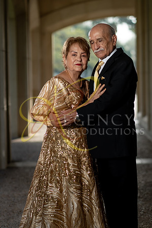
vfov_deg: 16.1
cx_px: 76
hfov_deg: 10.8
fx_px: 804
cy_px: 114
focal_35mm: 127
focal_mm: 85
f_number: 2.2
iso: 200
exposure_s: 1/1250
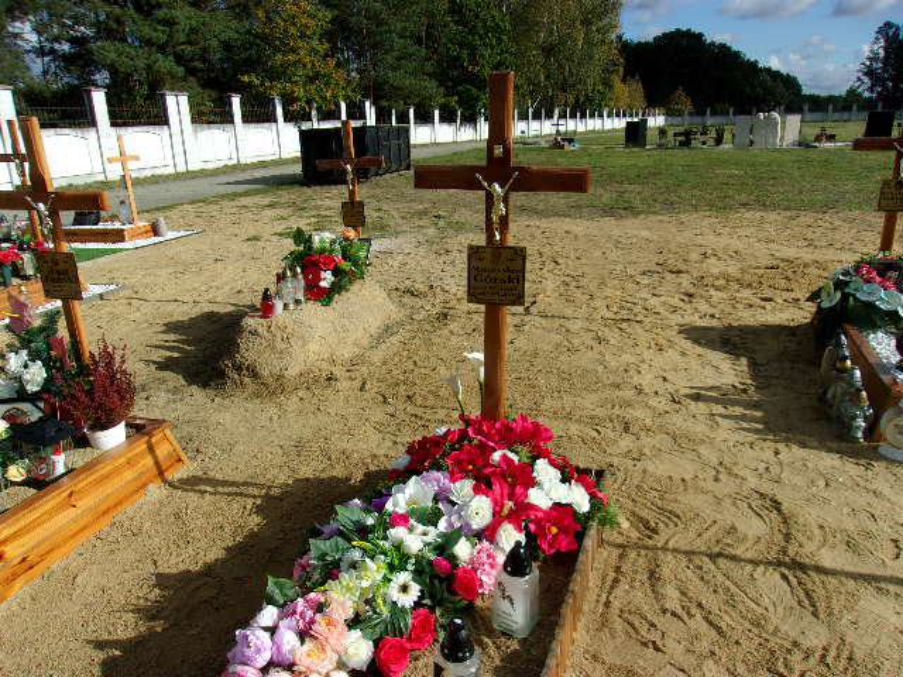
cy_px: 338
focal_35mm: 27
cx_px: 452
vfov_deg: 51.4
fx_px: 704
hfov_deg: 65.3
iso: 80
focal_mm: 4.9
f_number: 10.4
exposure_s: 1/140
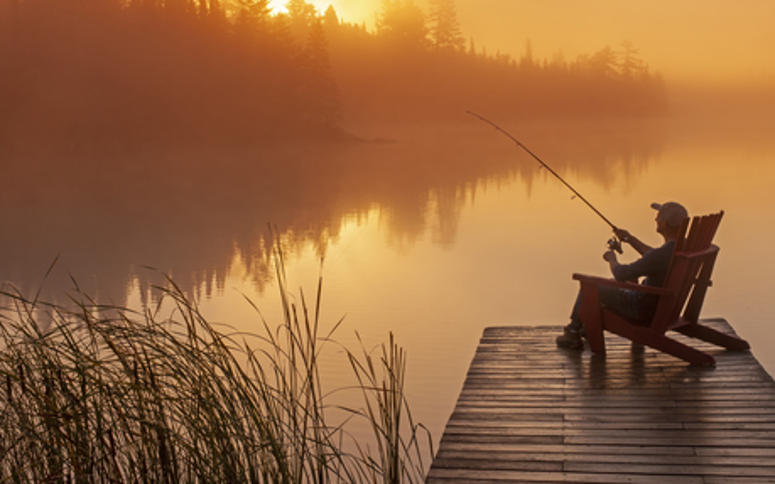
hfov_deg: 36.3
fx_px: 1183
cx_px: 400
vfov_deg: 23.1
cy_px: 206
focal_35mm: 56
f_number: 18
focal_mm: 42
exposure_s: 1/60
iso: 320
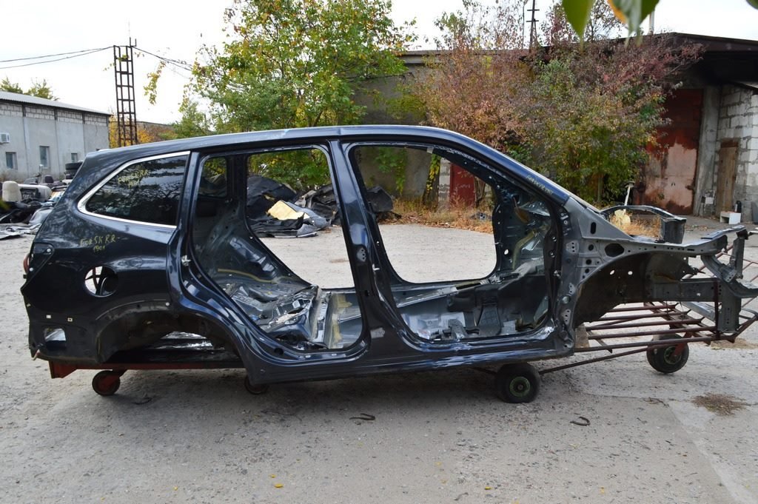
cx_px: 379
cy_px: 252
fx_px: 568
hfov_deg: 67.4
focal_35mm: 27
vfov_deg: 47.9
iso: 400
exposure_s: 1/160
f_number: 10
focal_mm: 18
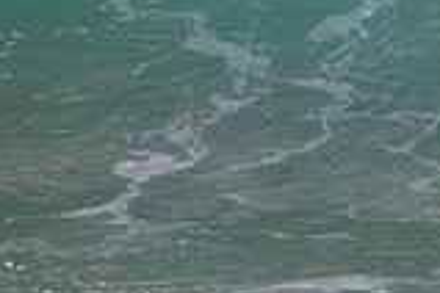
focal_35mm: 3705
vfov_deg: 0.4
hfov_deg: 0.6
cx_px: 601
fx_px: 45280
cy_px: -231
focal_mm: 800
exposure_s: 1/1600
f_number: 11
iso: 5000
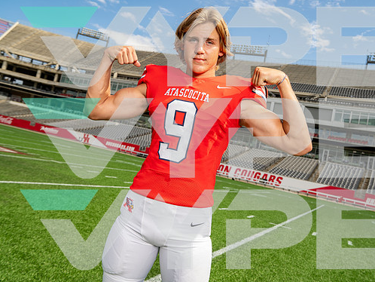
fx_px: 303
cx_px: 214
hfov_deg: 63.1
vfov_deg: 49.8
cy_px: 138
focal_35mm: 28
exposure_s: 1/320
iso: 100
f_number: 5
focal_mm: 25
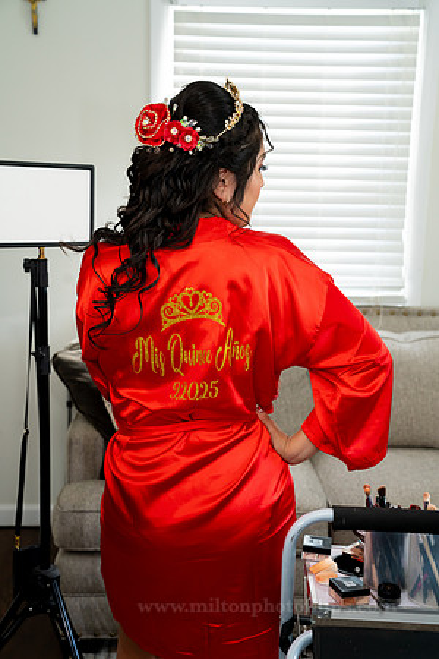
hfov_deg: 26.0
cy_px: 330
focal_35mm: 52
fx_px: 951
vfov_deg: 38.2
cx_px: 220
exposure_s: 1/80
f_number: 5
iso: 500
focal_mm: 52
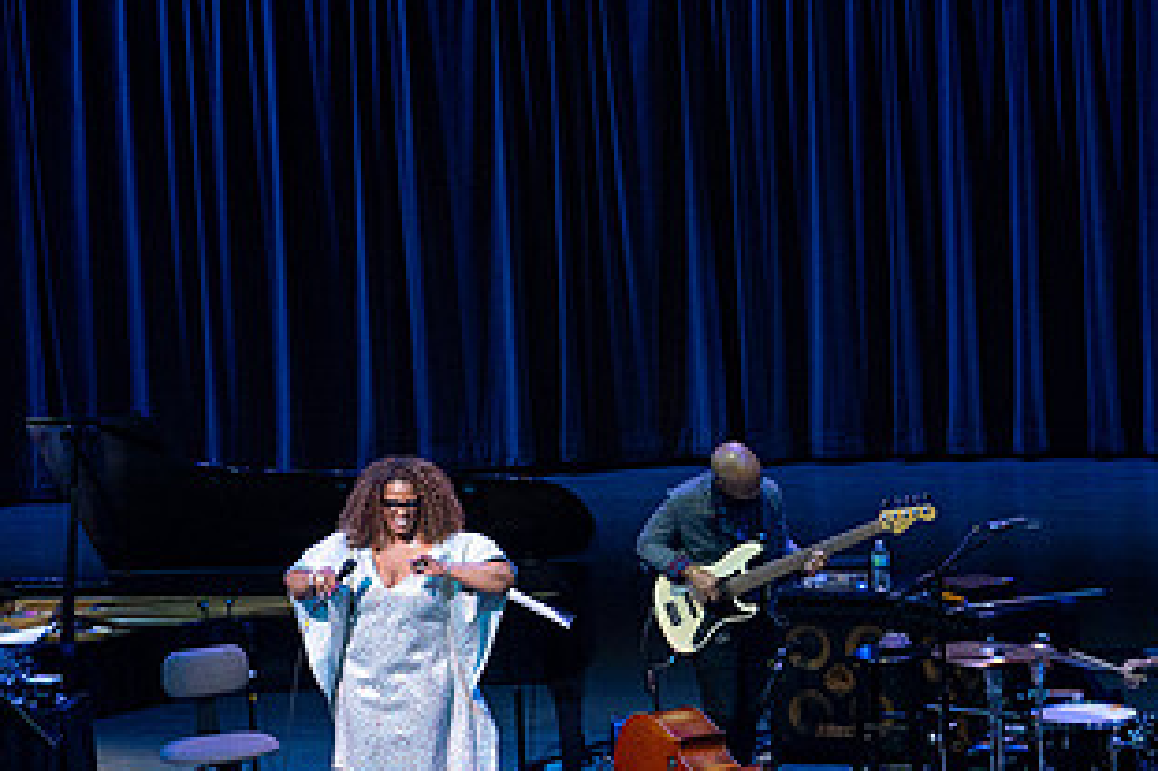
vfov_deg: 5.9
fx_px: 7458
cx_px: 530
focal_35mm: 232
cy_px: 572
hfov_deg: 8.9
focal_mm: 108
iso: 2500
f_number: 5.6
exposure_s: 1/320
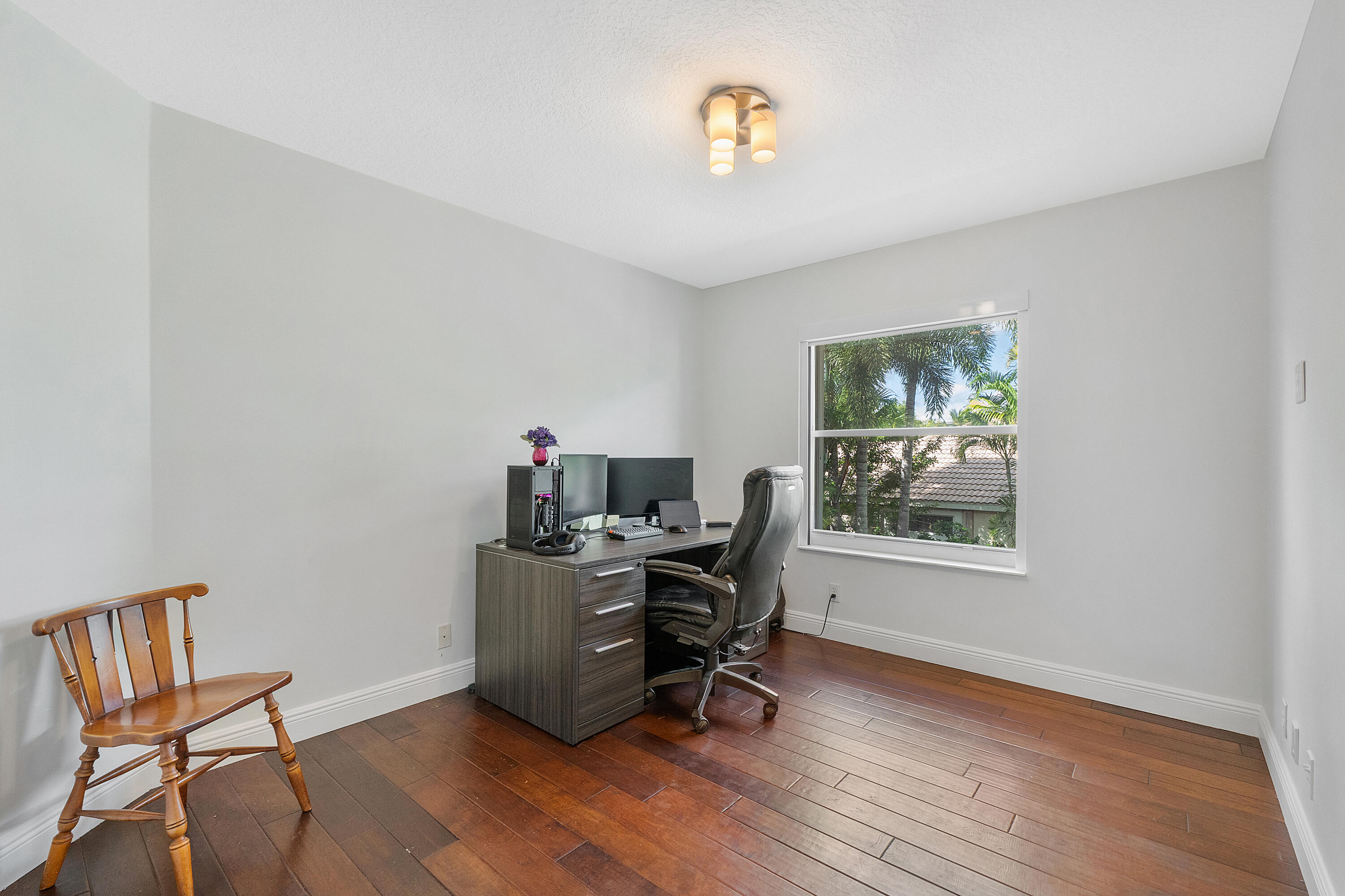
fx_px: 560
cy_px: 448
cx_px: 672
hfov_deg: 100.4
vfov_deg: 77.3
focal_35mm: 15
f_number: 8
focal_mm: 10
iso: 800
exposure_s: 1/50
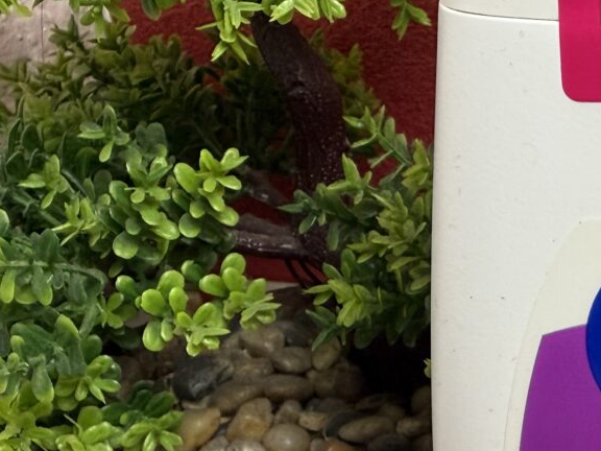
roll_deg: +0.3
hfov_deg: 26.2
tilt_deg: -27.7
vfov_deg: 22.5
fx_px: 1111
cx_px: 763
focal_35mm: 64
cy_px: 382
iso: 160
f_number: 2.2
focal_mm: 2.22
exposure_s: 1/50
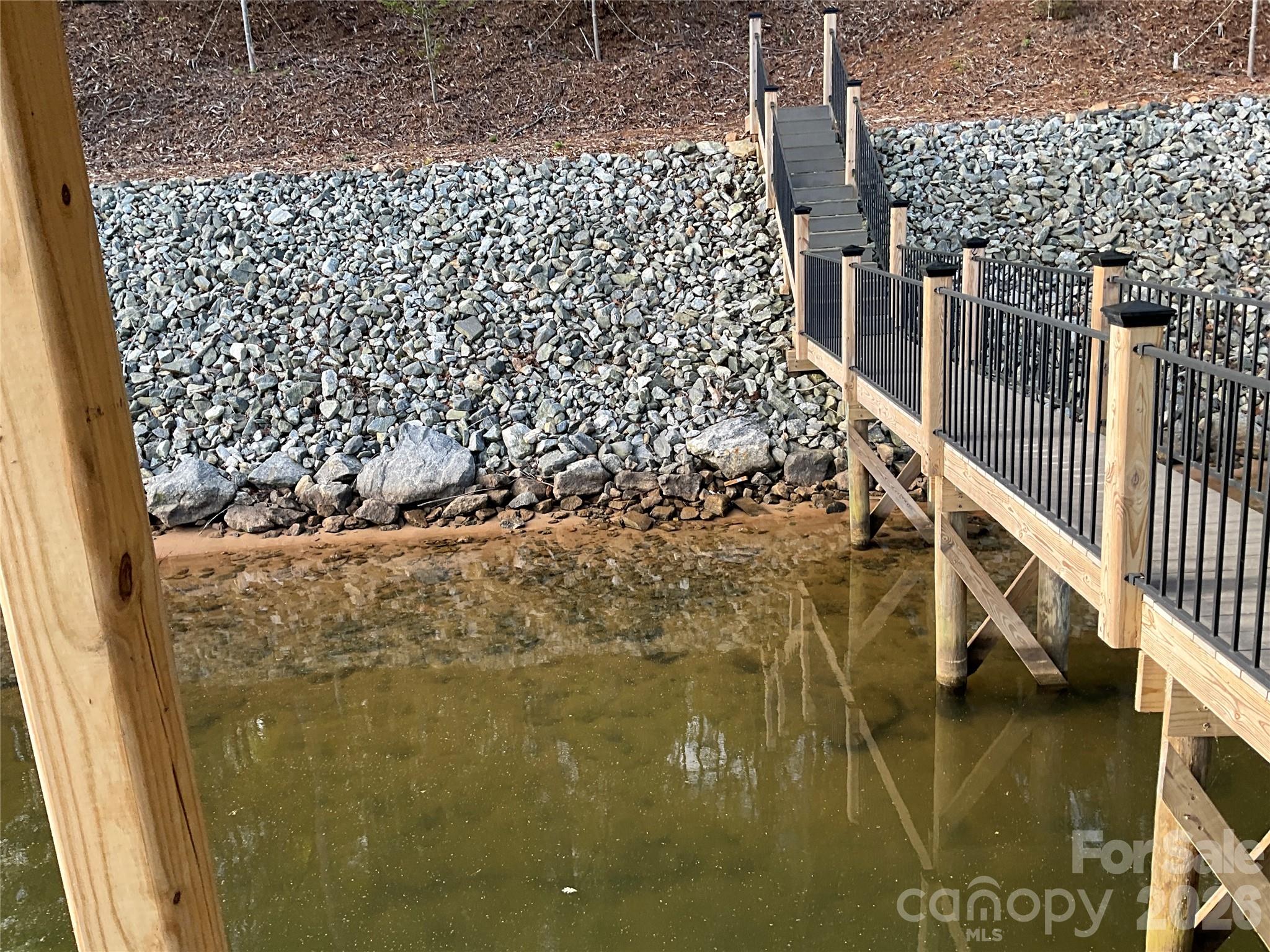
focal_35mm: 29
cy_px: 476
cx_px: 635
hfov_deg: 61.7
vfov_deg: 48.2
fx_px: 1064
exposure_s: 1/164
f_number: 1.8
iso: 20
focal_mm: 3
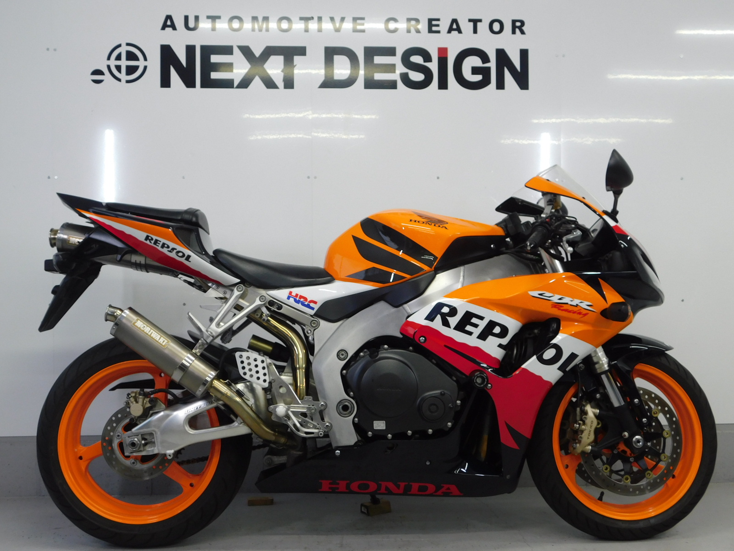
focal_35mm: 40
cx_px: 367
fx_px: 848
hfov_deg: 46.8
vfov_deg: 36.0
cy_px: 276
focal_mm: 7.1
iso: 140
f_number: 3.6
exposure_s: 1/30
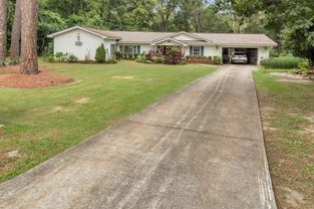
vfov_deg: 50.9
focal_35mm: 24
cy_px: 53
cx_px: 162
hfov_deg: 73.8
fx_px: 209
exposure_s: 1/25
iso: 320
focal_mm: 10
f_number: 9
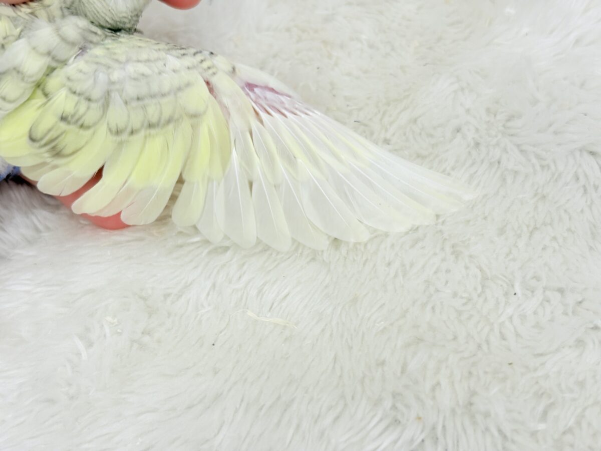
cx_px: 300
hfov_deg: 36.8
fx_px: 903
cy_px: 226
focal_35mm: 52
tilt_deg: -48.8
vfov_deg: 28.0
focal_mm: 5.96
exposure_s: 1/100
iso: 50
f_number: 1.6
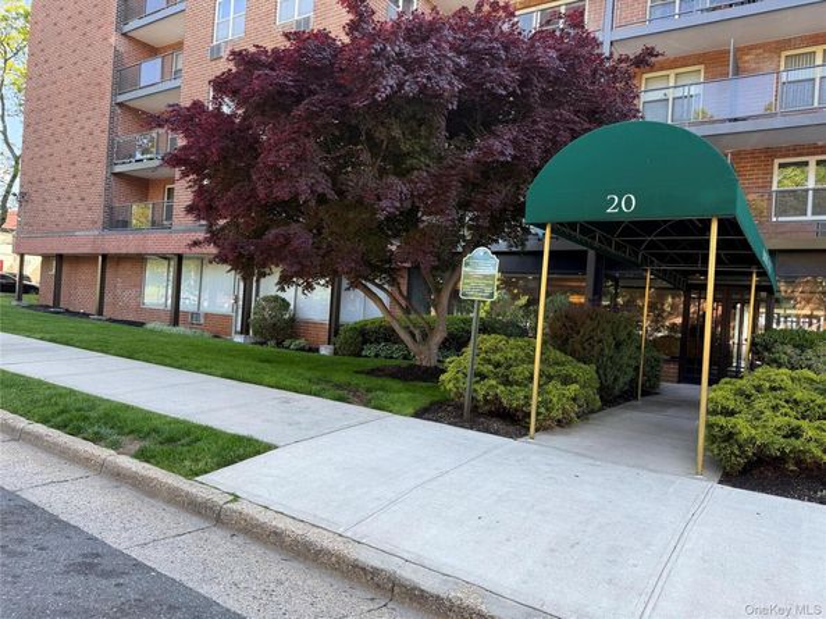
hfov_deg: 71.6
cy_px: 310
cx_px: 413
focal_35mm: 24
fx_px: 572
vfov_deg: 56.8
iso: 64
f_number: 1.78
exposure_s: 1/215
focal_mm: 6.76
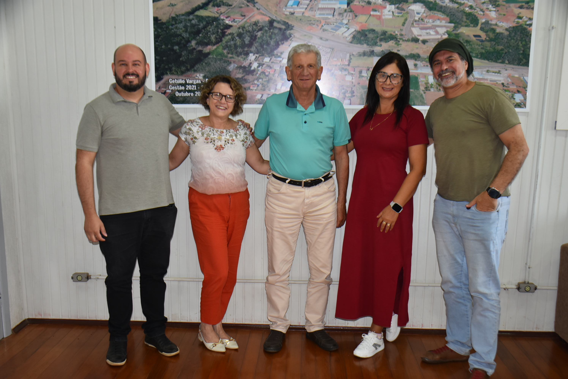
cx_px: 284
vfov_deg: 36.9
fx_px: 568
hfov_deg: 53.1
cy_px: 190
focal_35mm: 36
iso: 400
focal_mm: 24
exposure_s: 1/60
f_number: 3.8
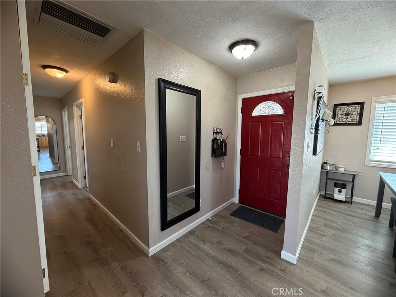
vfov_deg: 85.7
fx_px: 160
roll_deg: -0.2
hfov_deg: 102.1
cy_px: 148
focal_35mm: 14
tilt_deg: -6.6
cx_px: 198
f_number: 2.2
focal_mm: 2.22
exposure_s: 1/60
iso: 250
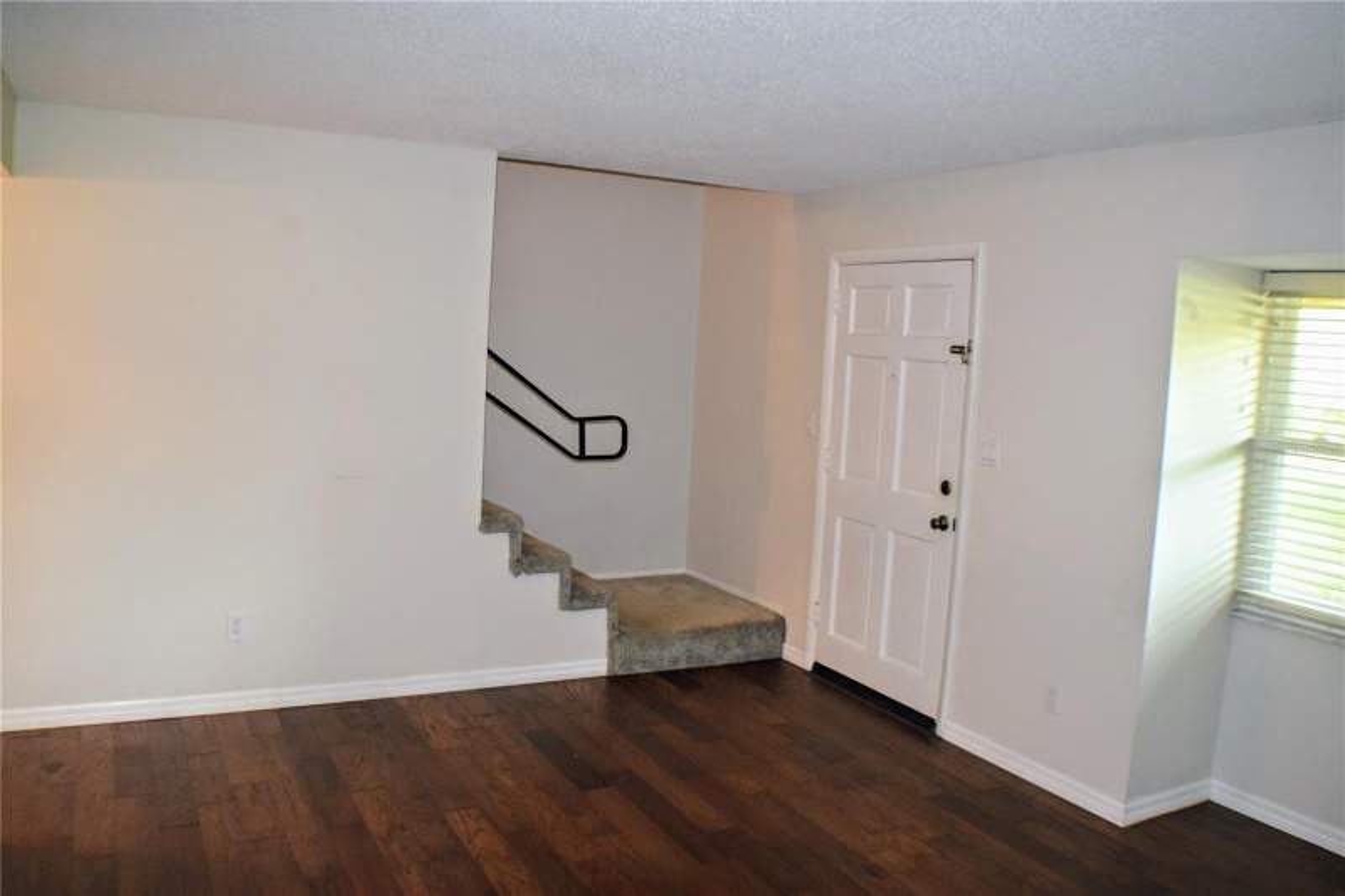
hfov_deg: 53.1
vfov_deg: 36.9
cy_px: 448
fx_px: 1345
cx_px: 672
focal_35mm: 36
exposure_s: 1/60
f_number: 4
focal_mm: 24
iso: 2000
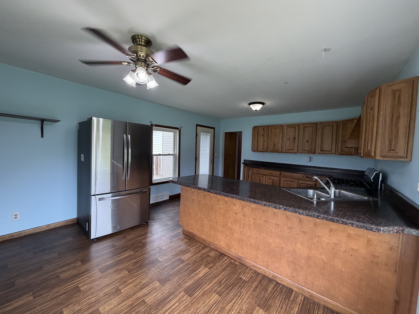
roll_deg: -1.6
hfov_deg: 102.1
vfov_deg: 85.7
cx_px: 210
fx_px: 169
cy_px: 157
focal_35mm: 14
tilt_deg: -2.5
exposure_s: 1/120
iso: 250
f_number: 2.2
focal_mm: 2.22
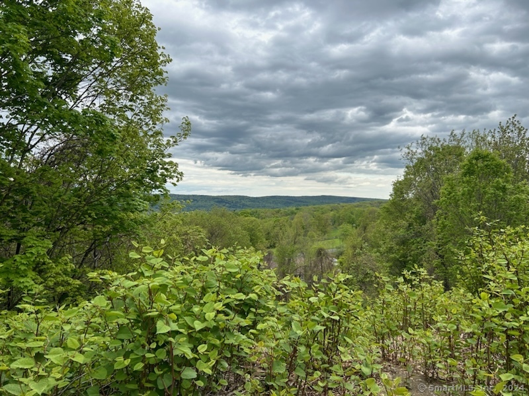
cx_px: 264
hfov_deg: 67.3
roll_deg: +0.2
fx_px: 397
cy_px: 198
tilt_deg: -1.0
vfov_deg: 53.1
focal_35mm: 26
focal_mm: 5.7
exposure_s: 1/1698
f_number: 1.5
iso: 50
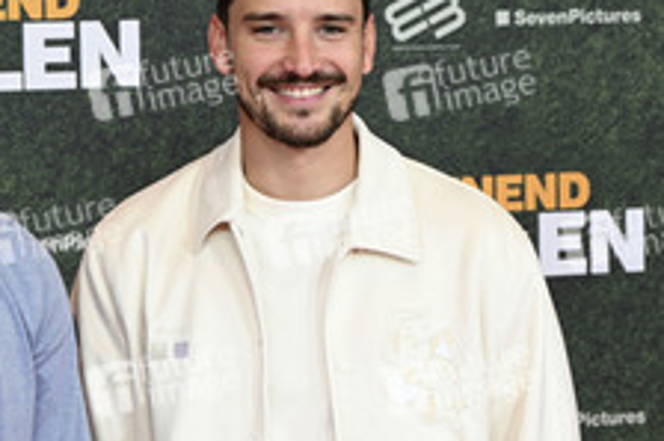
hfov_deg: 13.2
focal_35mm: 155
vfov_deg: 8.8
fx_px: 2857
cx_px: 84
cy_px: 308
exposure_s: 1/200
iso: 1000
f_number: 6.3
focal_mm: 77
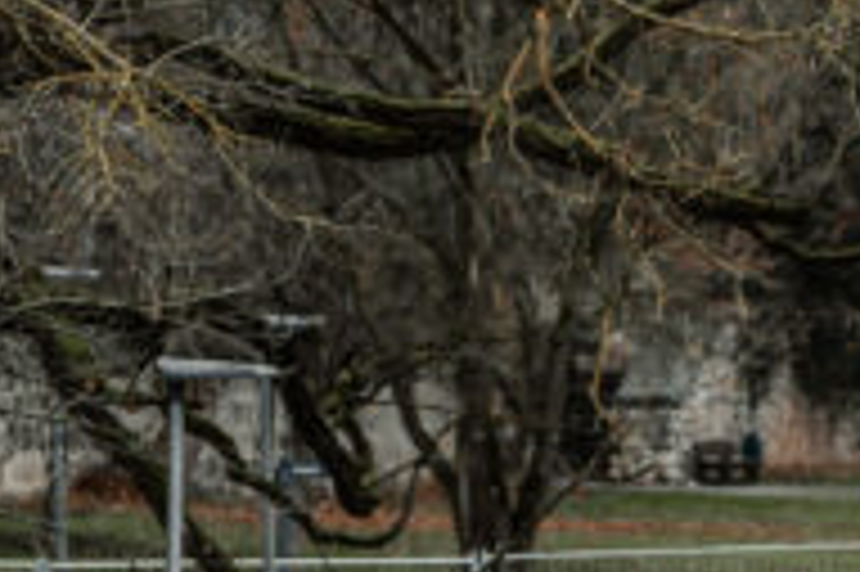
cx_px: 2684
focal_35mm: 491
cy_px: 486
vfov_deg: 2.8
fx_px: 11719
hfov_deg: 4.1
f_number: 2.5
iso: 100
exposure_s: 1/160
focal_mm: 78
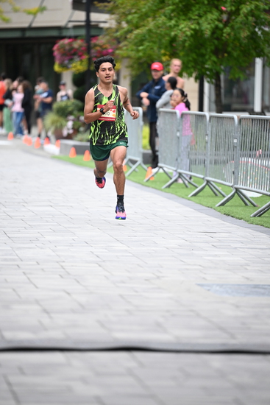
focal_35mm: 185
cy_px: 202
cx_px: 135
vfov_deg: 11.1
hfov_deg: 7.4
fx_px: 2080
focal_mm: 185
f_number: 2.8
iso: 1600
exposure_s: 1/800
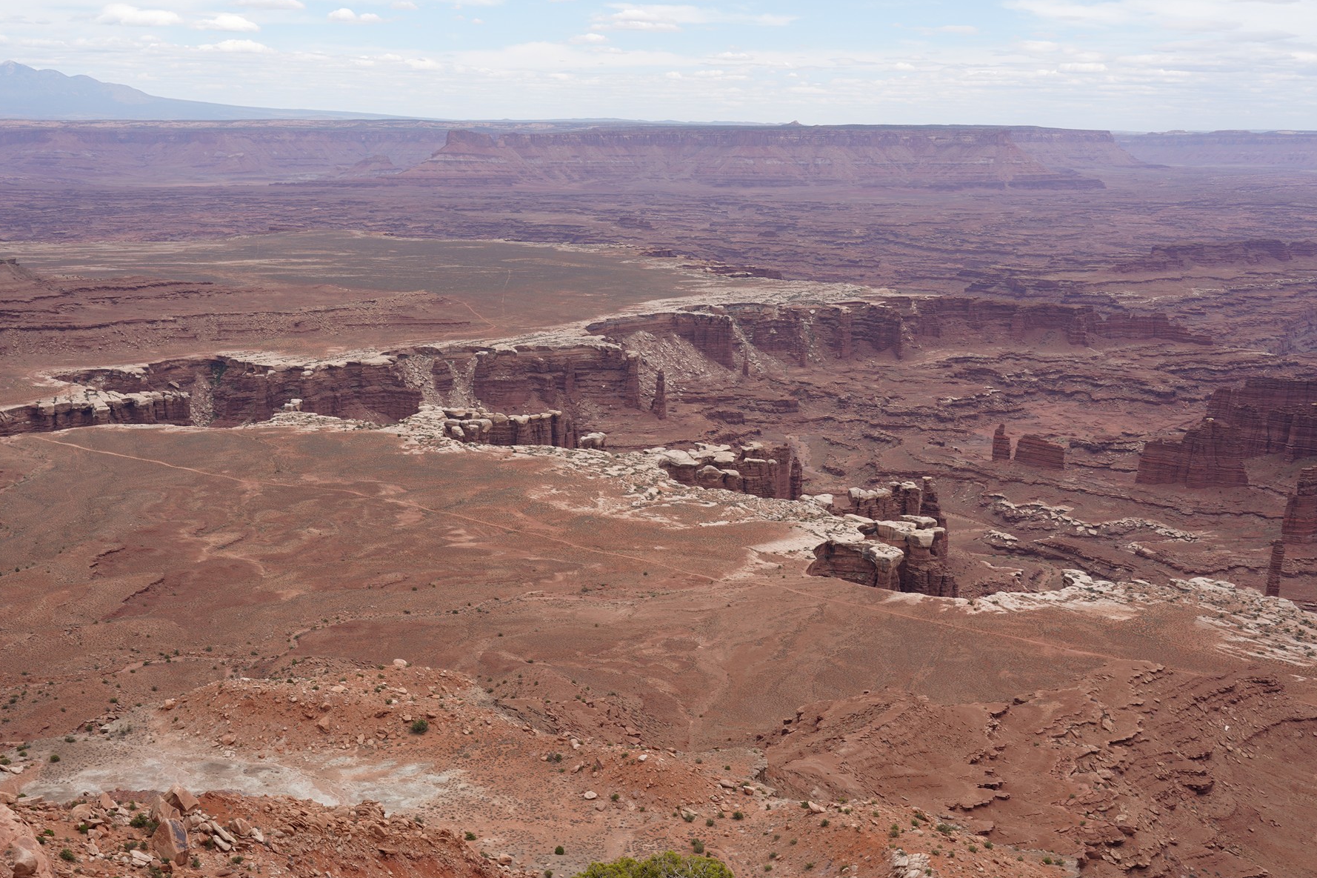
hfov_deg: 43.6
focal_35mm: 45
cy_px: 456
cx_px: 593
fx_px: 1646
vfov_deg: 29.9
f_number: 13
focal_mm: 40
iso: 100
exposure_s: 1/100
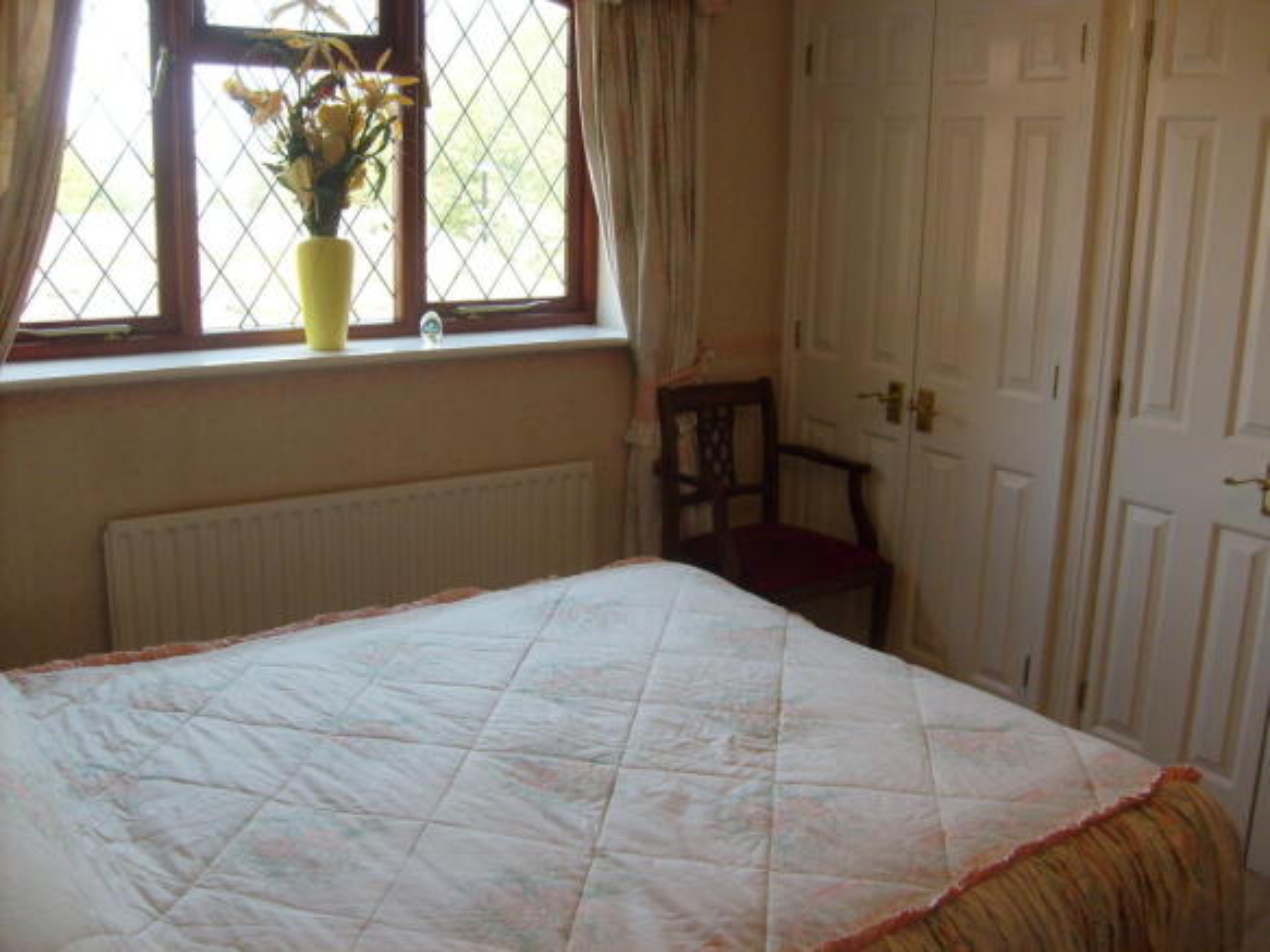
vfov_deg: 40.7
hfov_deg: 52.6
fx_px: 1284
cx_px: 635
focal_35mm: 35
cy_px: 476
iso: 80
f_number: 2.8
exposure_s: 1/90
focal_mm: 5.8
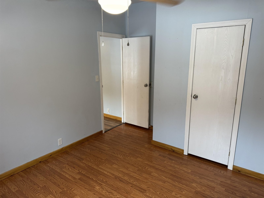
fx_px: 183
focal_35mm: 24
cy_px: 99
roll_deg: -0.2
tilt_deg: -13.9
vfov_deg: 56.8
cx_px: 132
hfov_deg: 71.6
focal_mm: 6.76
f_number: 1.78
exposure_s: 1/60
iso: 250
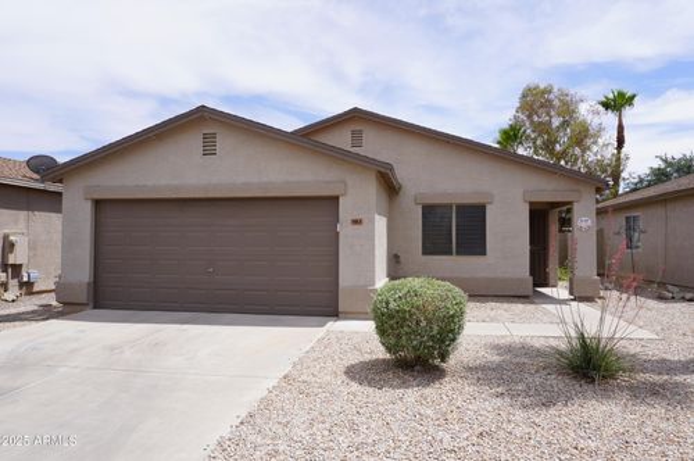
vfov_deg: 53.0
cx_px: 347
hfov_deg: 73.8
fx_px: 462
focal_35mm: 24
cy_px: 230
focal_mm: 16
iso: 100
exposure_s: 1/160
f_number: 10
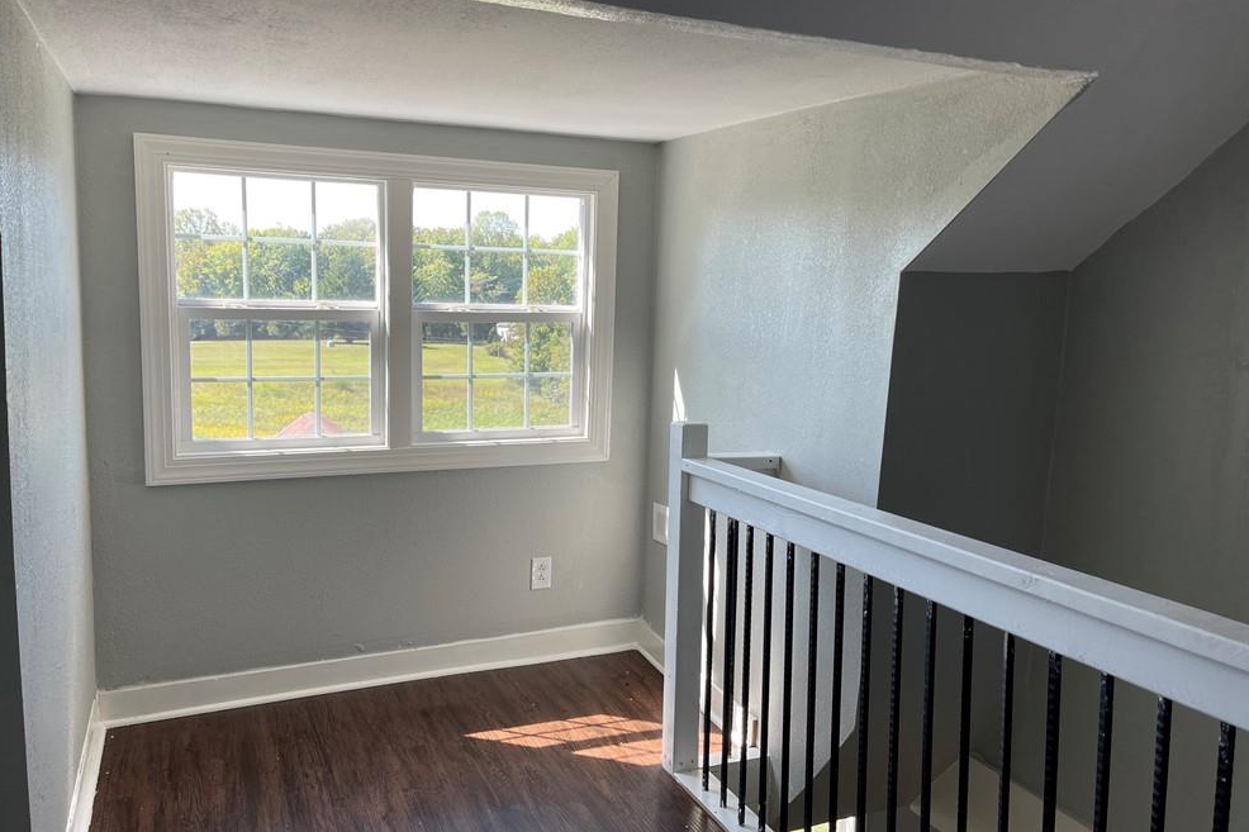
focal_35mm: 27
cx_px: 621
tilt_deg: -7.2
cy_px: 398
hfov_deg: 67.4
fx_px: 937
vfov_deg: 47.9
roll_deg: -0.7
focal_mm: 5.1
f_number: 1.6
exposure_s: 1/159
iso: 40
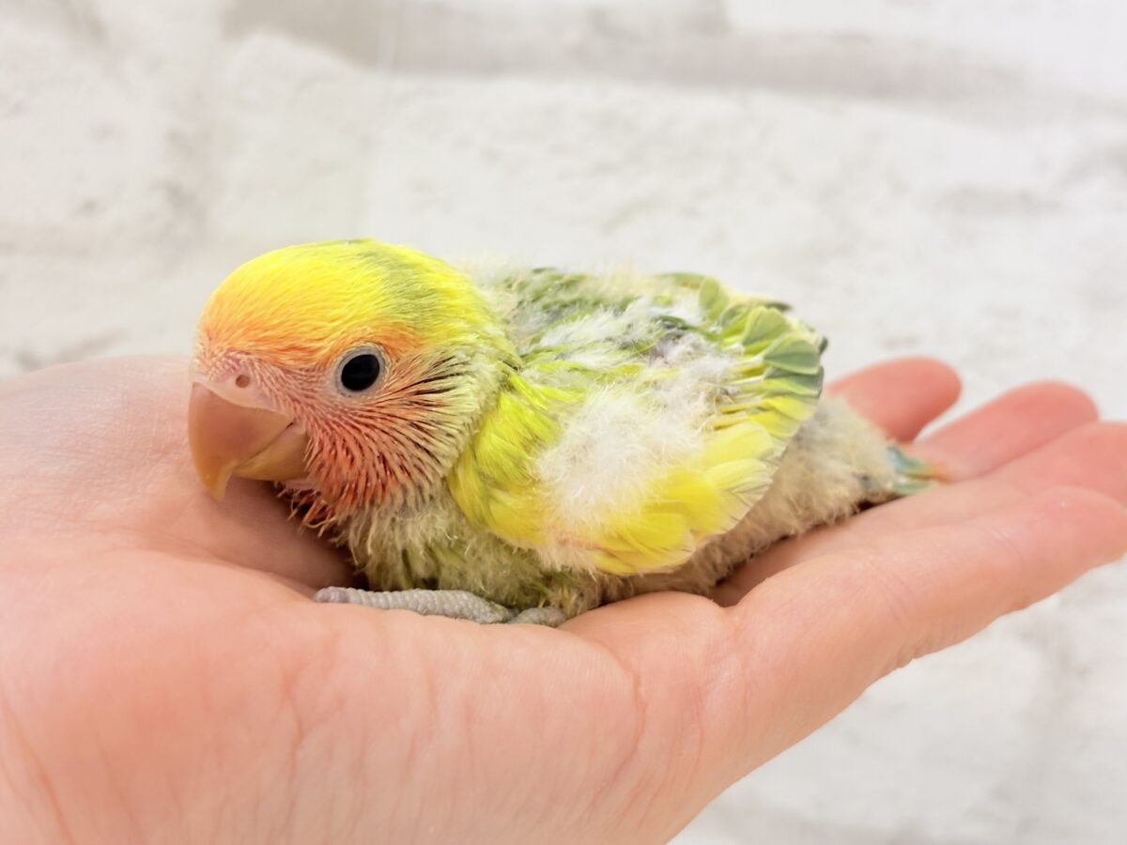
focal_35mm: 52
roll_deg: -5.8
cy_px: 422
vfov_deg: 28.0
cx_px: 564
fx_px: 1693
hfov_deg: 36.8
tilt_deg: -5.2
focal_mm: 5.96
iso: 64
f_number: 1.6
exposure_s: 1/50
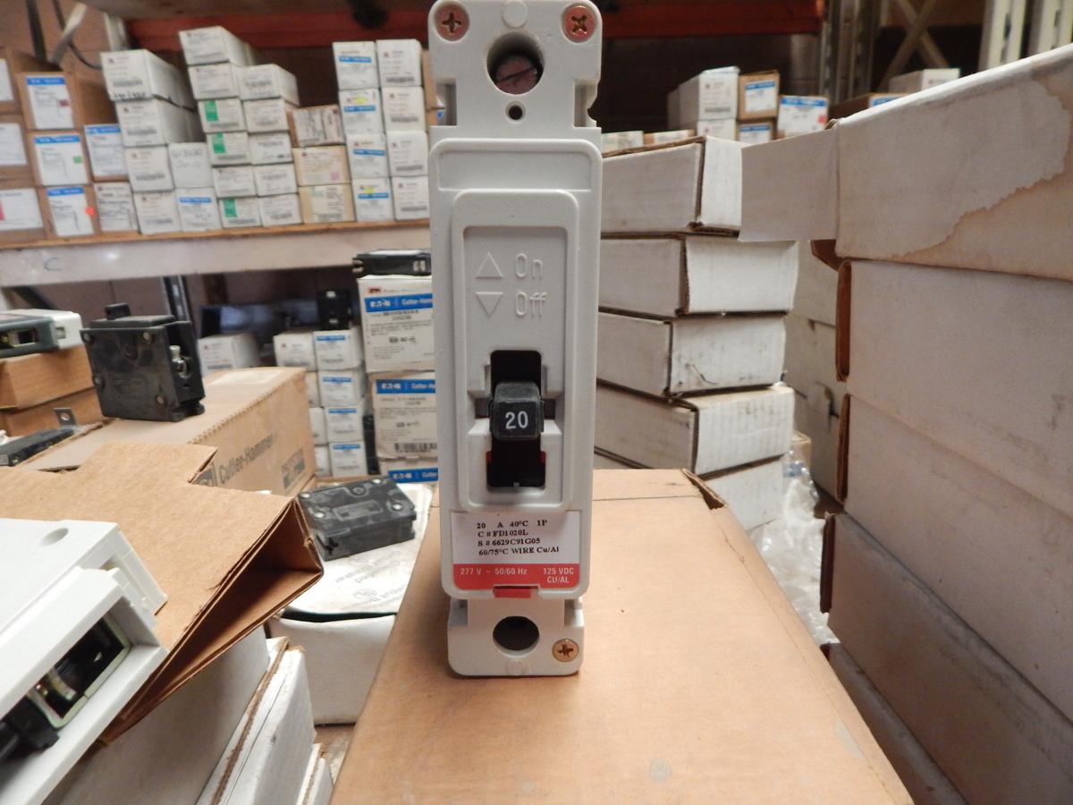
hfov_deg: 76.4
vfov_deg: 61.1
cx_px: 536
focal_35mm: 22
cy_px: 402
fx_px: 682
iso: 400
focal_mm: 4
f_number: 3
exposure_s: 1/80
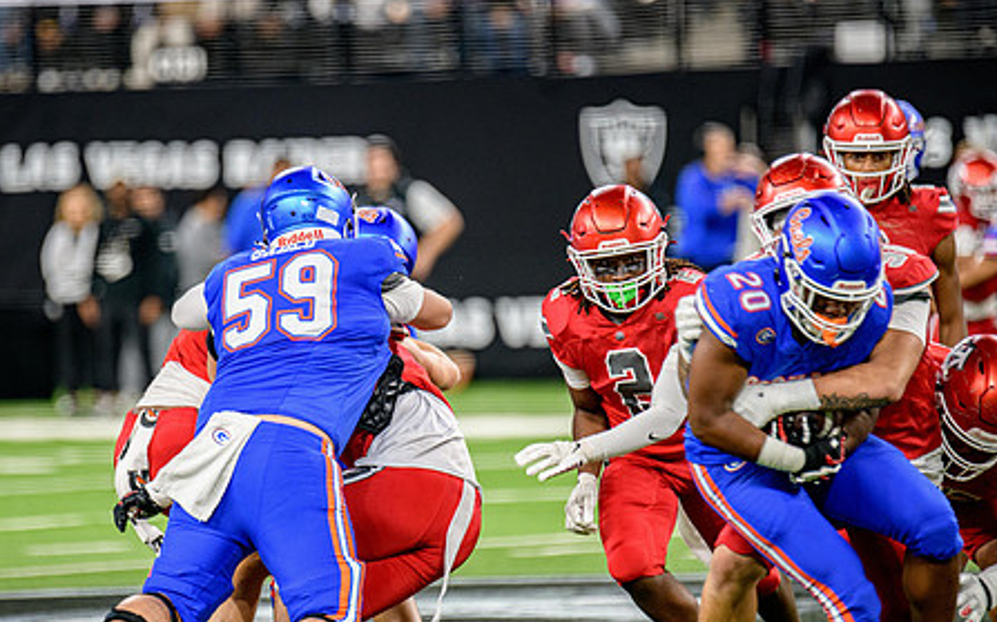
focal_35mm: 397
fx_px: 10783
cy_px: 393
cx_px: 361
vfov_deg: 3.3
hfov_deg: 5.3
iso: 1250
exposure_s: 1/400
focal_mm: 300
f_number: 2.8
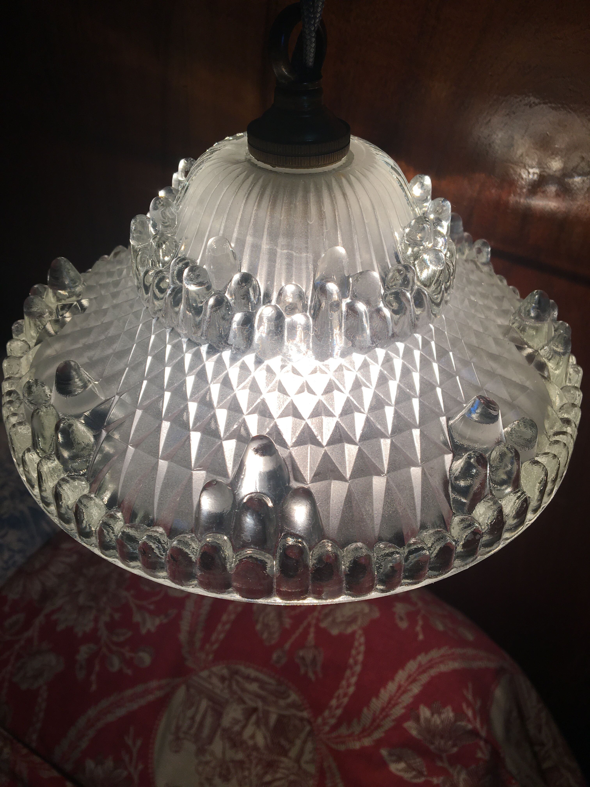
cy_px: 394
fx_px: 659
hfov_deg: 48.2
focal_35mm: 29
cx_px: 295
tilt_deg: -39.5
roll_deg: -2.8
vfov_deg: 61.7
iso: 25
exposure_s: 1/166
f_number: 2.2
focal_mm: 4.15
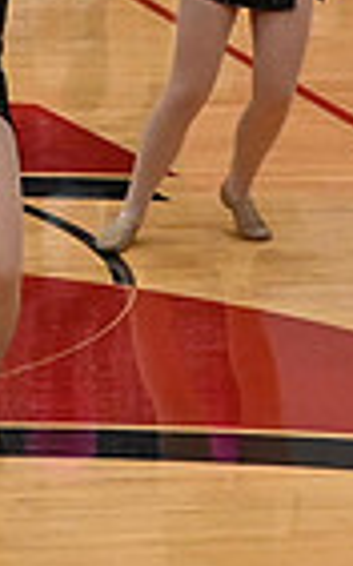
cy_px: -151
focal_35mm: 440
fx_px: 6780
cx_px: -770
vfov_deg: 4.8
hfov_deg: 2.9
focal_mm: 70
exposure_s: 1/400
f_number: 4
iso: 6400
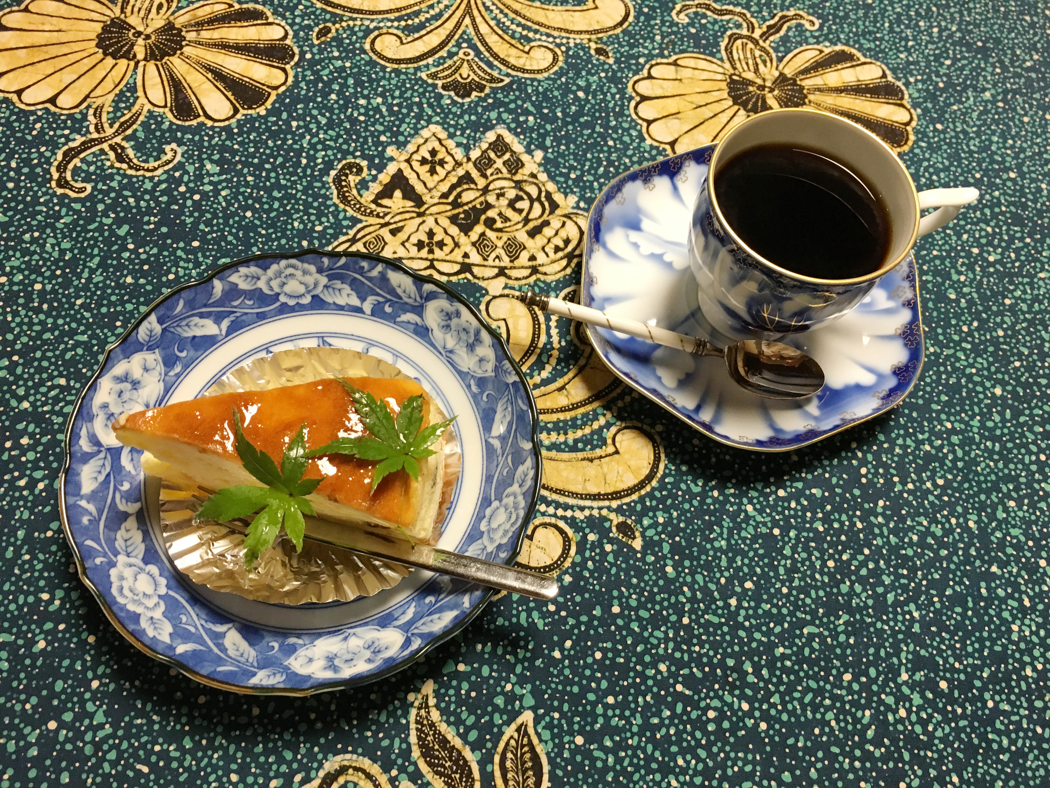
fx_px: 880
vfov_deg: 48.2
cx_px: 525
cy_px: 394
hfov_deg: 61.7
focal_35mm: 29
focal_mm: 4.15
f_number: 2.2
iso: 160
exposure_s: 1/30
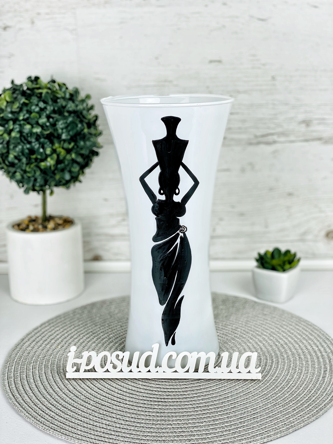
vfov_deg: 36.8
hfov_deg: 28.0
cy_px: 222
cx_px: 166
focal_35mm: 52
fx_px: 667
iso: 20
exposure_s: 1/226
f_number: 2
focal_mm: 6
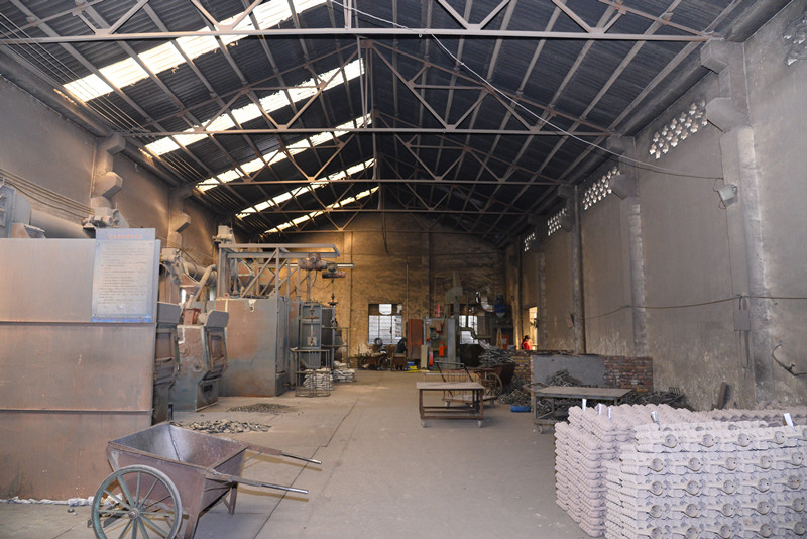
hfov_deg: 73.7
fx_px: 538
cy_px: 270
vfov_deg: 53.2
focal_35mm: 24
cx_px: 404
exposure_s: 1/60
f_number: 5
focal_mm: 24
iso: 2000
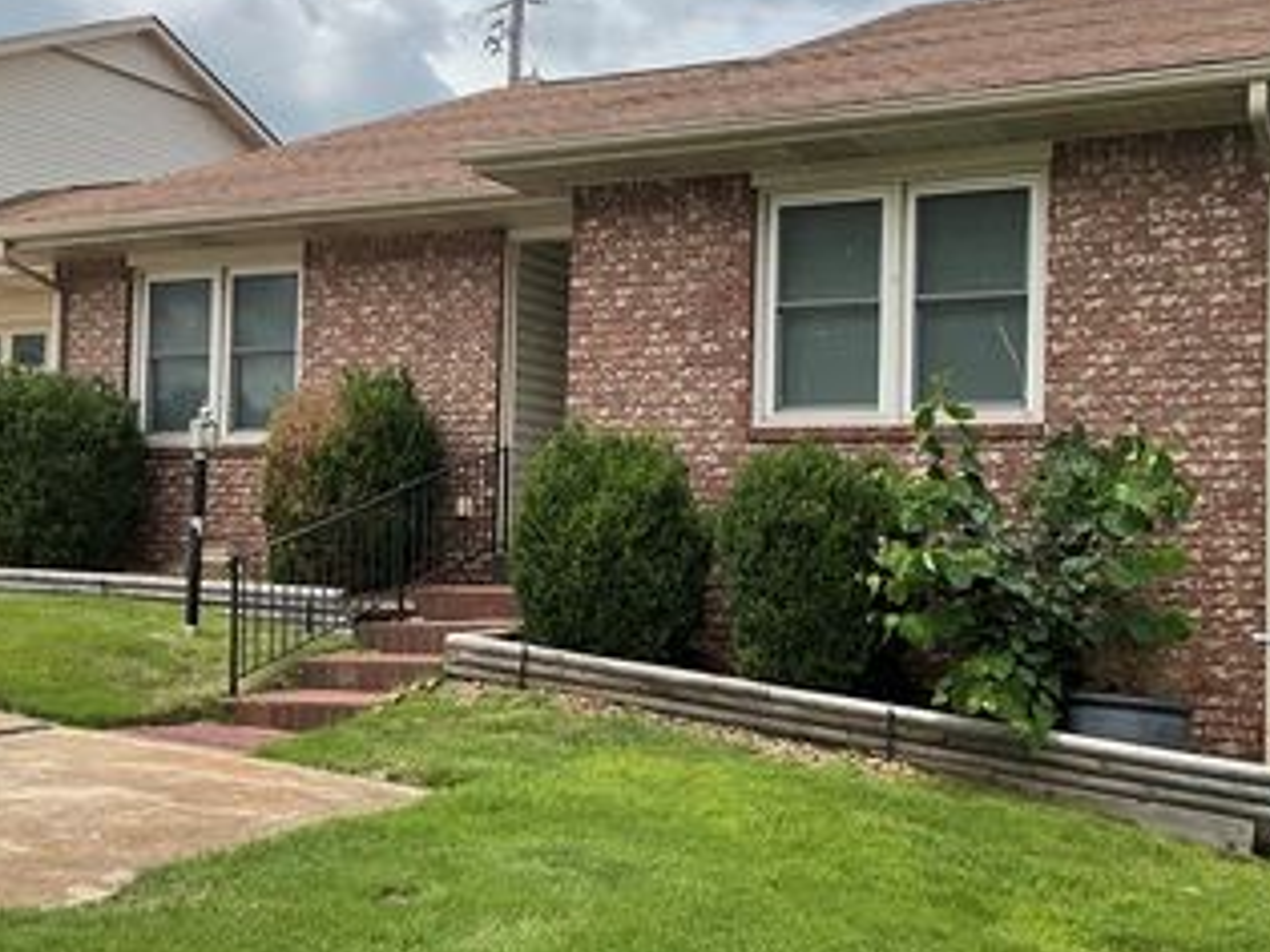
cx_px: 661
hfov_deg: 41.2
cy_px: 502
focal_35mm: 46
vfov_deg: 31.5
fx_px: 1687
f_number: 1.8
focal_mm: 3
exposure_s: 1/1534
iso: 16
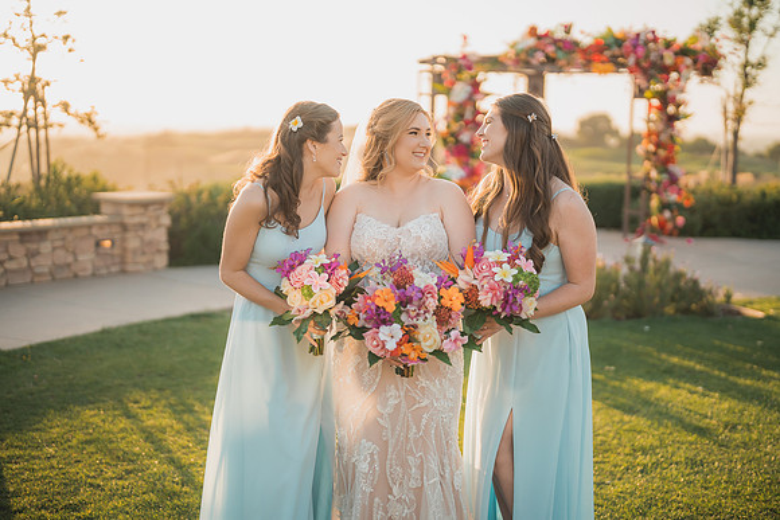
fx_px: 1084
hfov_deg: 39.6
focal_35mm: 50
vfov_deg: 27.0
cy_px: 260
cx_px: 390
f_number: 1.2
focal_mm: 50
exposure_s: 1/3200
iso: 200
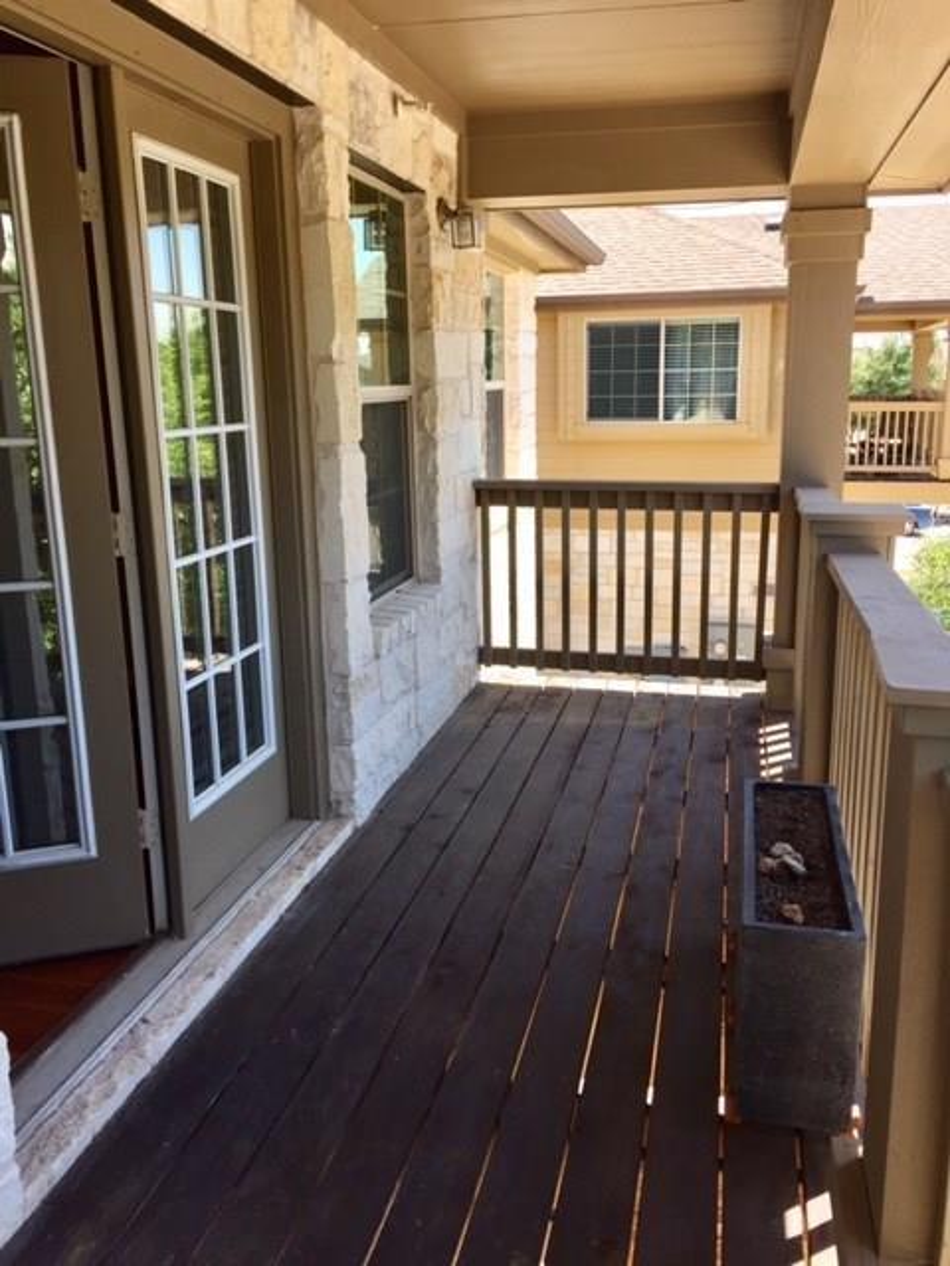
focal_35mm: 29
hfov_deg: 48.2
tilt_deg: -12.9
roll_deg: +1.0
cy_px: 633
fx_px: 1061
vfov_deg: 61.7
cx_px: 475
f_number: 2.2
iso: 32
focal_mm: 4.15
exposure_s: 1/421
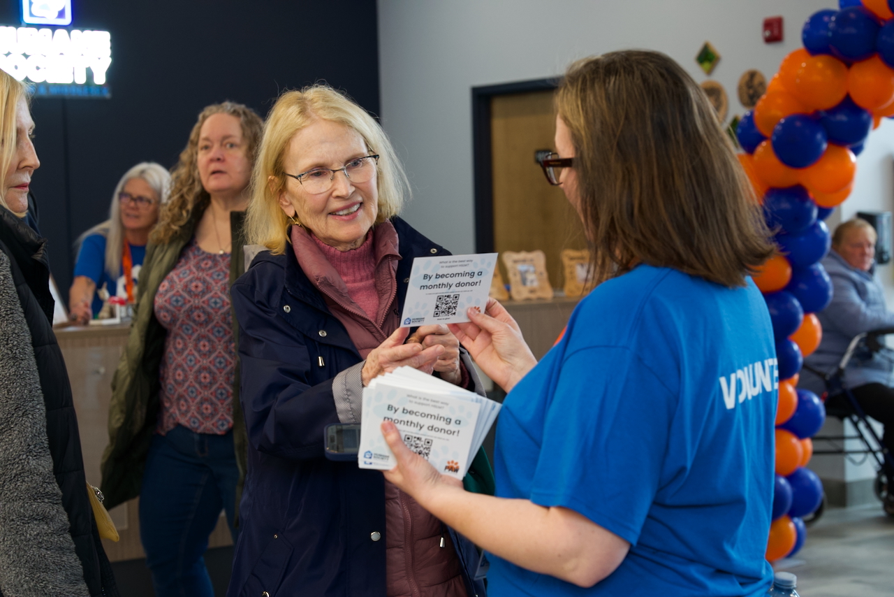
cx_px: 447
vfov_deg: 18.2
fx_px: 1863
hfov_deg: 27.0
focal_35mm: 75
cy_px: 298
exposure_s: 1/160
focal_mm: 50
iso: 1250
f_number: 4
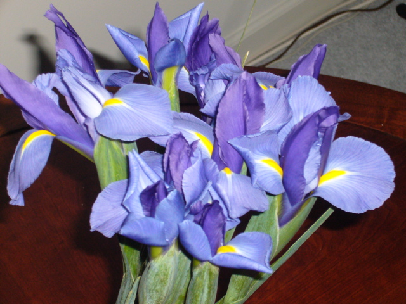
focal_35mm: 105
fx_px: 1232
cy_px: 152
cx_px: 203
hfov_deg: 18.7
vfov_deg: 14.1
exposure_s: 1/60
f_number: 5
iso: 200
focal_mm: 17.4
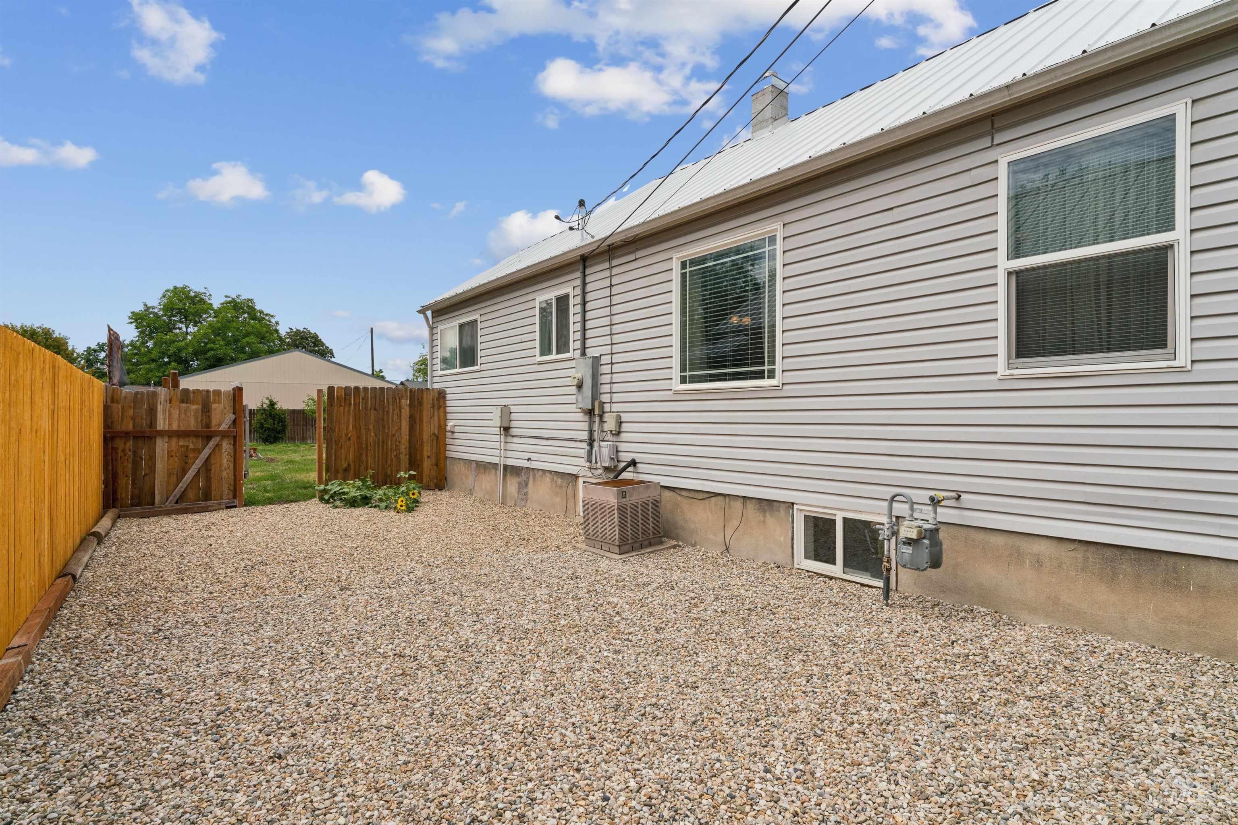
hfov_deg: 90.3
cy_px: 412
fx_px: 616
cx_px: 619
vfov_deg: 67.7
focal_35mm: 18
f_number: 13
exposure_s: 1/400
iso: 400
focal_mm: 17.9
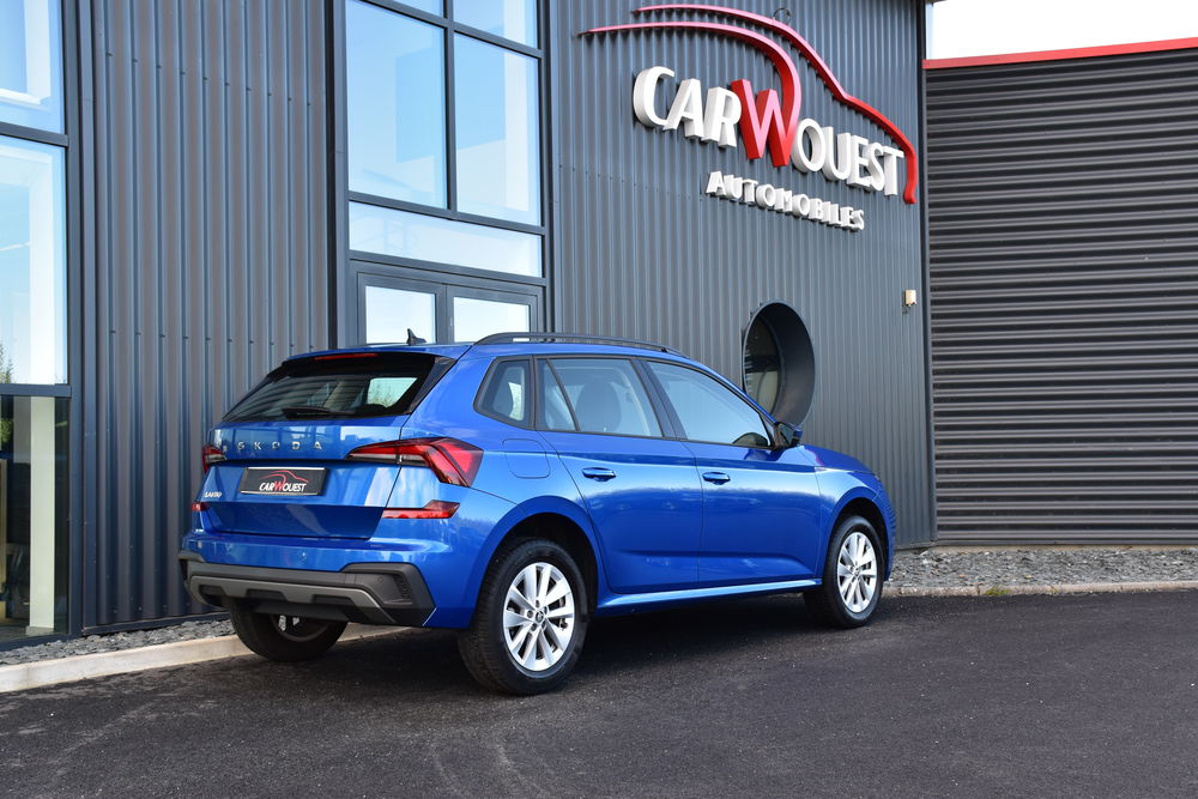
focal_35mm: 40
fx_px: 1348
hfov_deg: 47.9
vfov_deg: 33.0
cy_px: 400
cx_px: 599
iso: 400
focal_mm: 27
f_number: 8
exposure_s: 1/80
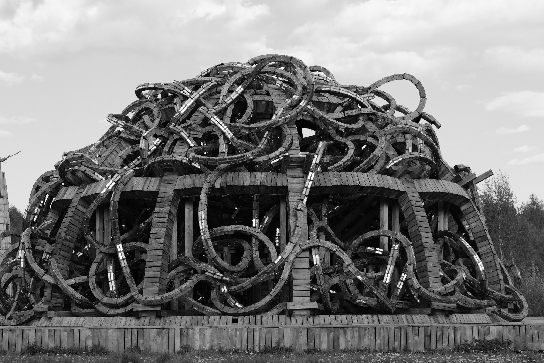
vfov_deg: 18.2
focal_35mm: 75
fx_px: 1133
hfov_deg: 27.0
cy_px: 182
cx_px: 272
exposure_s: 1/2500
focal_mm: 50
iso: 320
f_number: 2.8
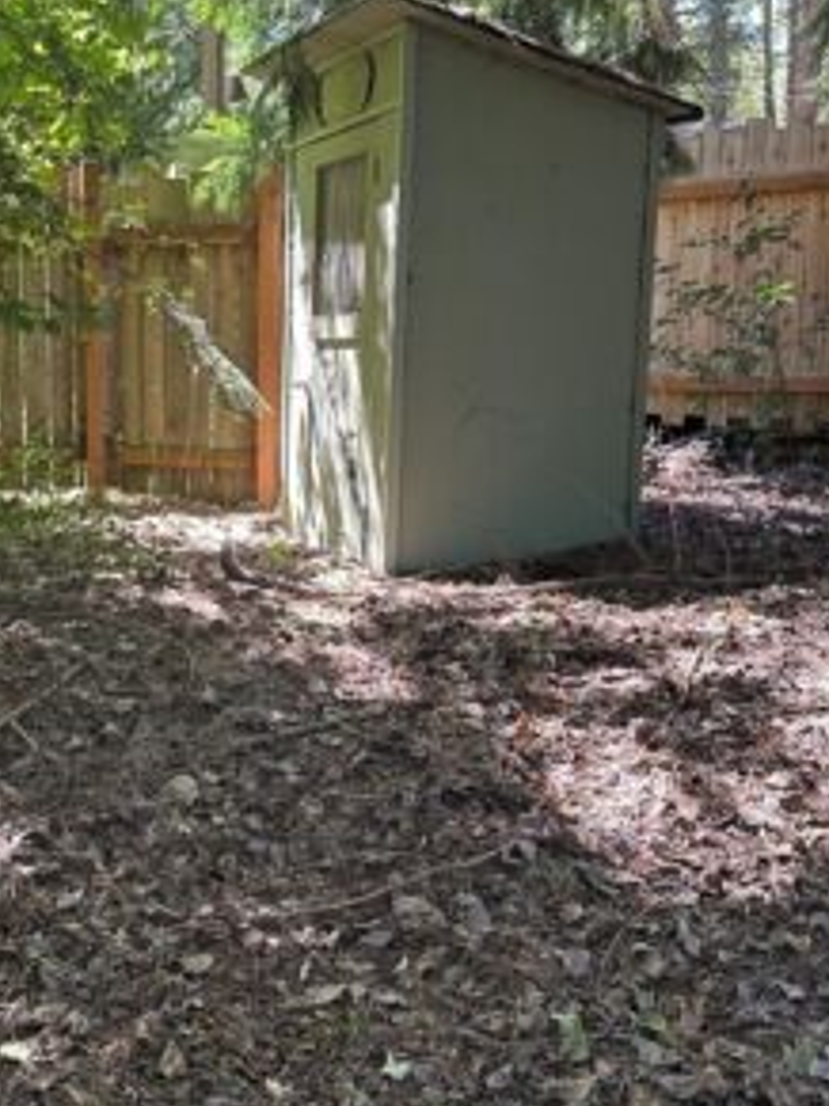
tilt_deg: -7.9
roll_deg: -1.1
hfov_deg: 32.7
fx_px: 1406
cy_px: 507
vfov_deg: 42.9
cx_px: 300
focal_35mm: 44
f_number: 1.78
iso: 100
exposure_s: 1/121
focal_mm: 6.86
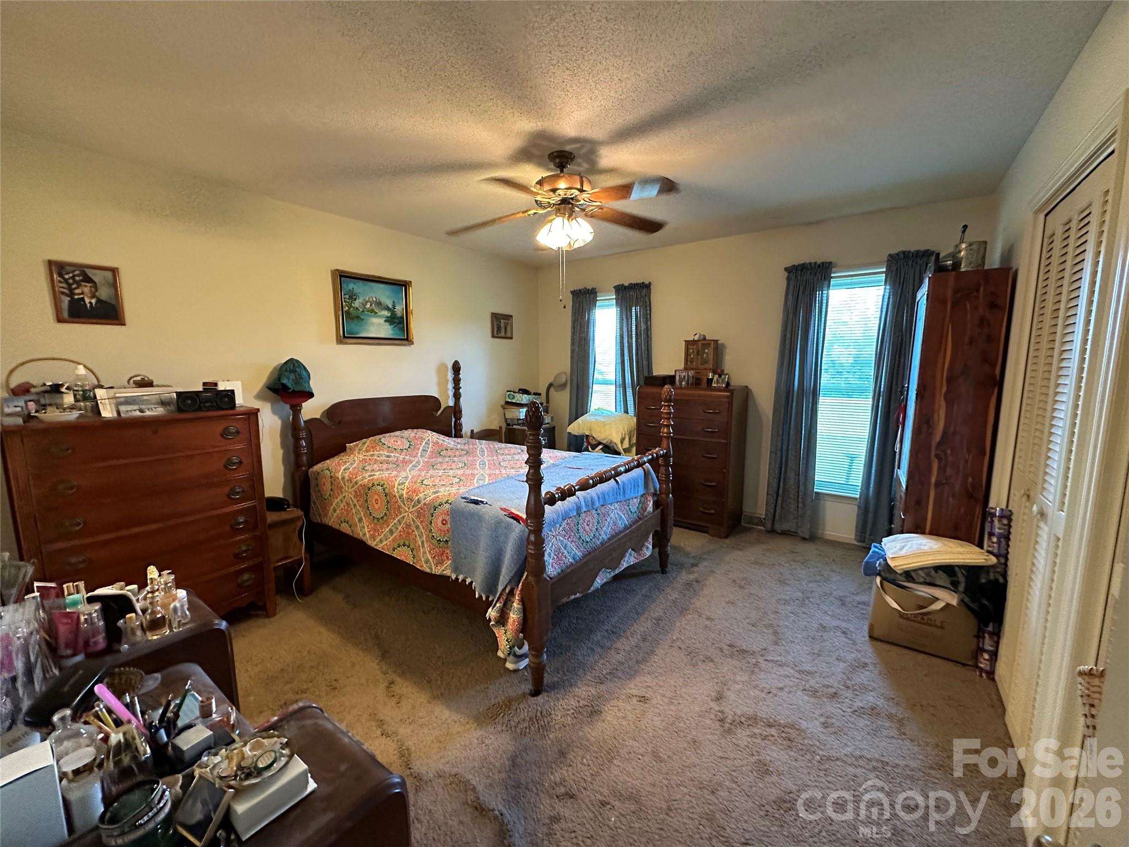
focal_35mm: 14
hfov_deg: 102.1
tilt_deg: -8.0
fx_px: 457
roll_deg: +0.3
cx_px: 564
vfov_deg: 85.7
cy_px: 424
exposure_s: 1/60
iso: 640
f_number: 2.2
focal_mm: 2.22
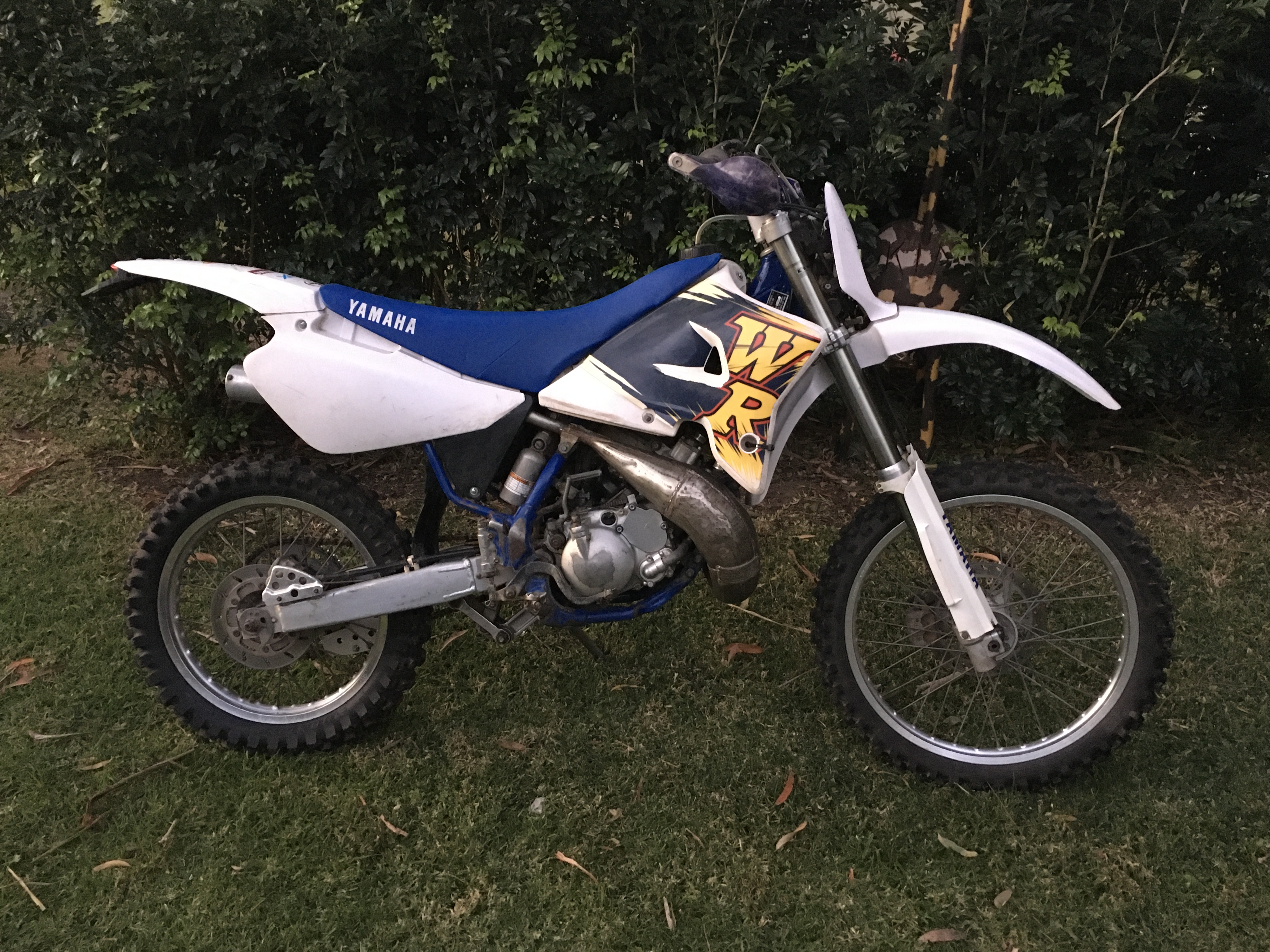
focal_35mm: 30
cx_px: 654
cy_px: 477
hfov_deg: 60.0
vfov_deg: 46.8
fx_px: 1101
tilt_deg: -24.7
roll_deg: -0.7
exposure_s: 1/17
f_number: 2.2
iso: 320
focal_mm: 4.15
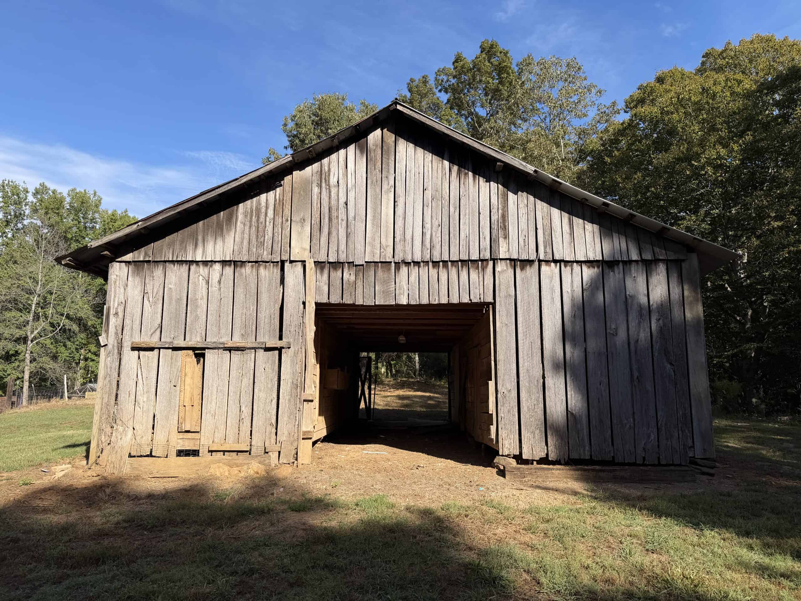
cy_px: 300
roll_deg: +0.2
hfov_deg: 71.6
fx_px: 555
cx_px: 400
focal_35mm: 24
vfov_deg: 56.8
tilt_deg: +10.1
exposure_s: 1/3145
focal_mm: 6.76
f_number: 1.78
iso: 80
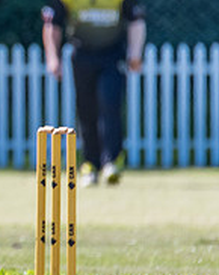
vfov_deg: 0.9
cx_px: -201
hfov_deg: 0.7
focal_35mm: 2206
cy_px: 80
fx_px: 17918
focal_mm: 600
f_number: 6.3
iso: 1100
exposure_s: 1/2000
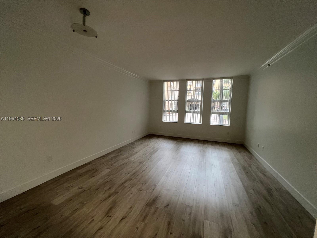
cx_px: 158
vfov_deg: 89.9
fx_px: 119
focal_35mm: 13
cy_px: 119
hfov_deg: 106.2
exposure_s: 1/120
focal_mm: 1.57
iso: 200
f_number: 1.8
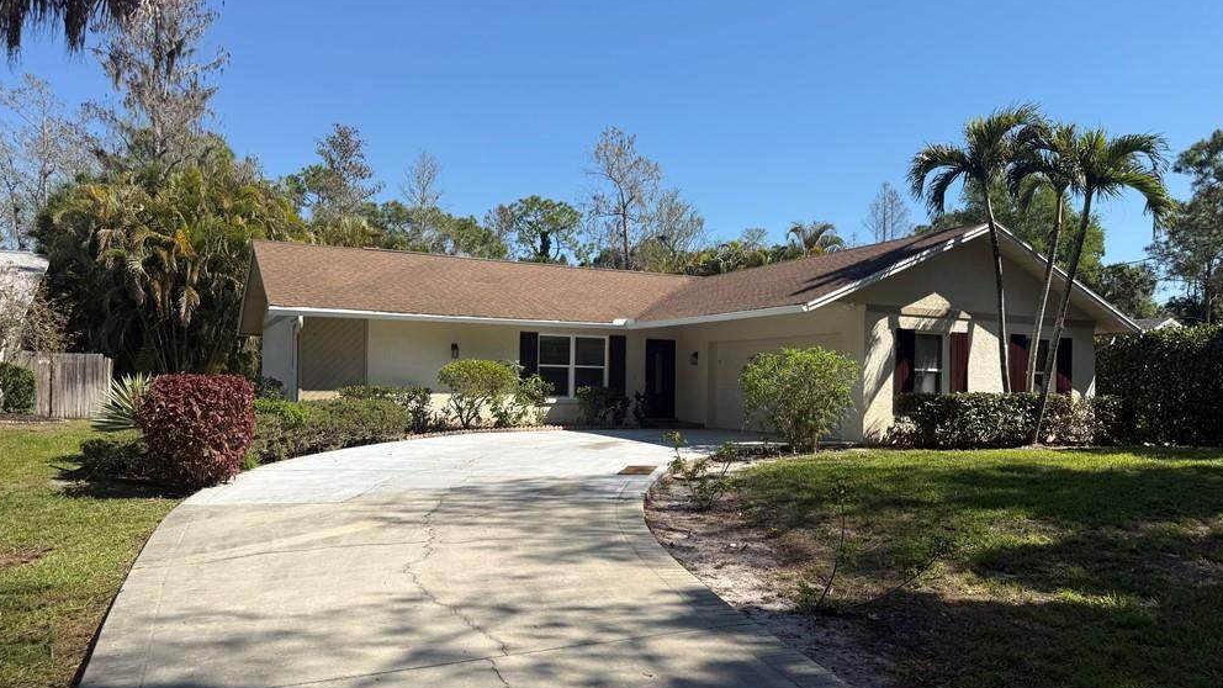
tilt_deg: +1.5
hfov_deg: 69.9
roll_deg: -1.0
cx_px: 619
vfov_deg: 42.9
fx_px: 876
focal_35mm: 27
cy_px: 370
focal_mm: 6.76
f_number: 1.78
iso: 80
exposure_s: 1/3759
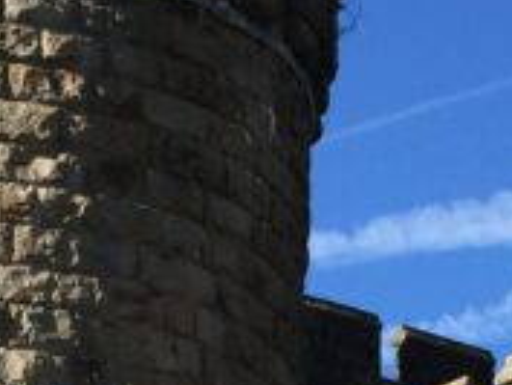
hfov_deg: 11.7
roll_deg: -3.4
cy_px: 660
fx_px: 2487
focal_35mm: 168
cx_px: 318
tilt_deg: +15.8
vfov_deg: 8.5
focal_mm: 4.15
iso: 32
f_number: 2.2
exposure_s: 1/1319
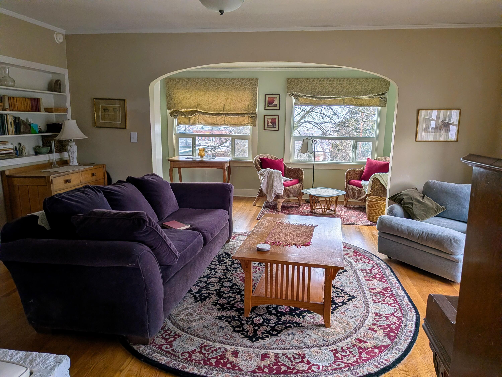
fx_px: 348
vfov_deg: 56.8
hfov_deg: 71.6
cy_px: 188
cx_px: 251
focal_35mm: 24
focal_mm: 4.53
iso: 33
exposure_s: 1/154
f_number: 1.7
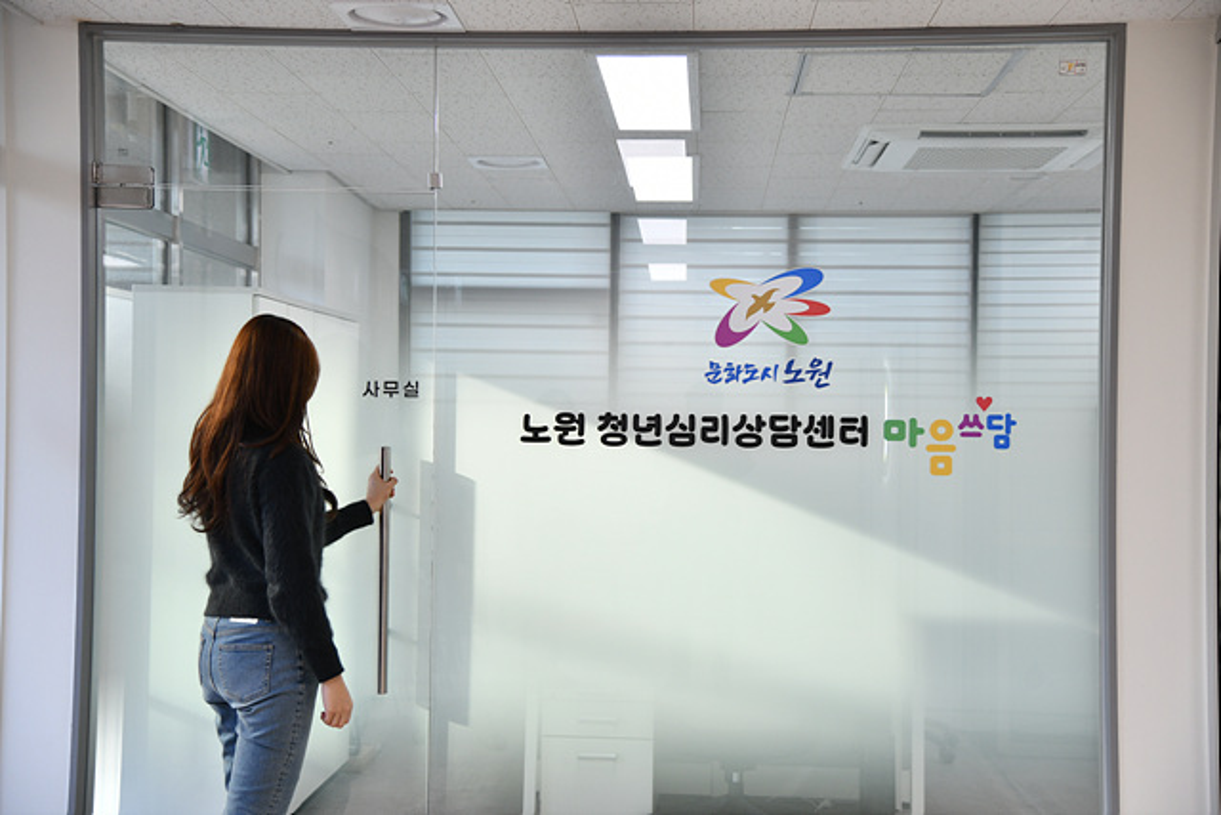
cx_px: 610
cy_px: 408
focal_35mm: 50
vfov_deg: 27.0
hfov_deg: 39.6
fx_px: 1696
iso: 640
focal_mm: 50
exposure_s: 1/250
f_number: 4.5
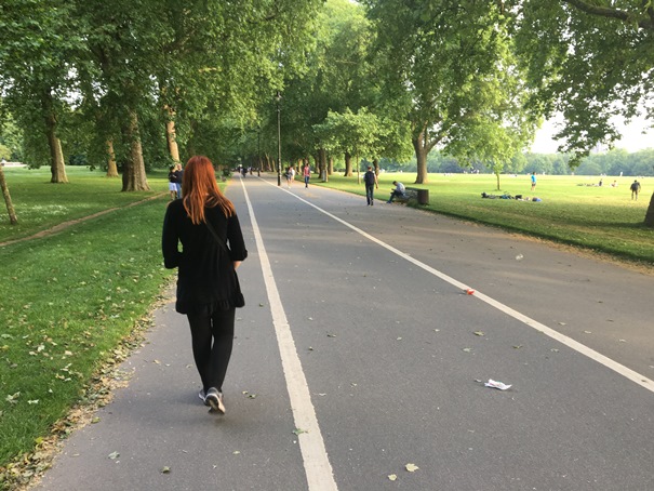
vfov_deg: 48.2
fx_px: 548
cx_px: 327
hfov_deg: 61.6
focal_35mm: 29
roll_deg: -1.1
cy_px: 246
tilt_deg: -8.5
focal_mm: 4.15
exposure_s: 1/50
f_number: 2.2
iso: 32
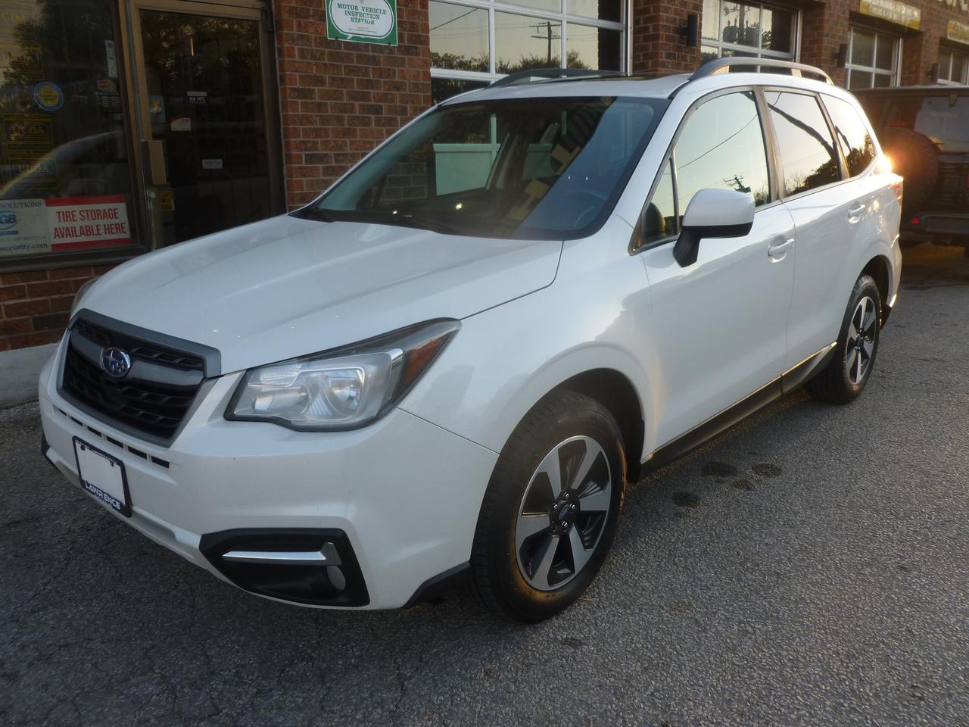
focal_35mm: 28
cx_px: 484
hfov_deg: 63.4
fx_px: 784
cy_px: 364
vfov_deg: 49.7
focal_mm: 5
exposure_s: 1/125
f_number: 3.3
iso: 100
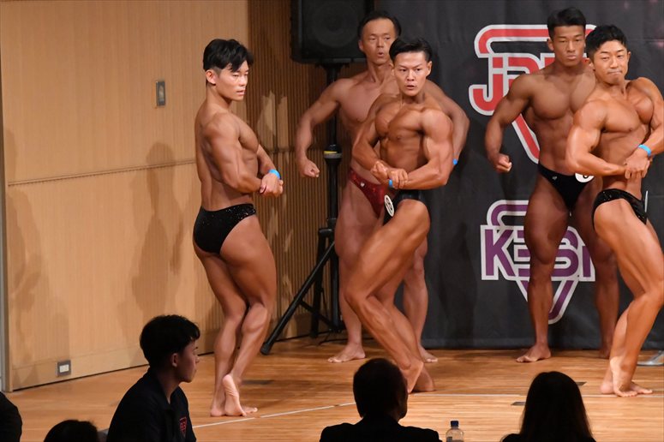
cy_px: 221
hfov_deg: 7.2
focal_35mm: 285
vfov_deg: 4.8
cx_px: 332
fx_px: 5254
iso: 11400
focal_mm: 190
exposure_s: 1/400
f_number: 5.6
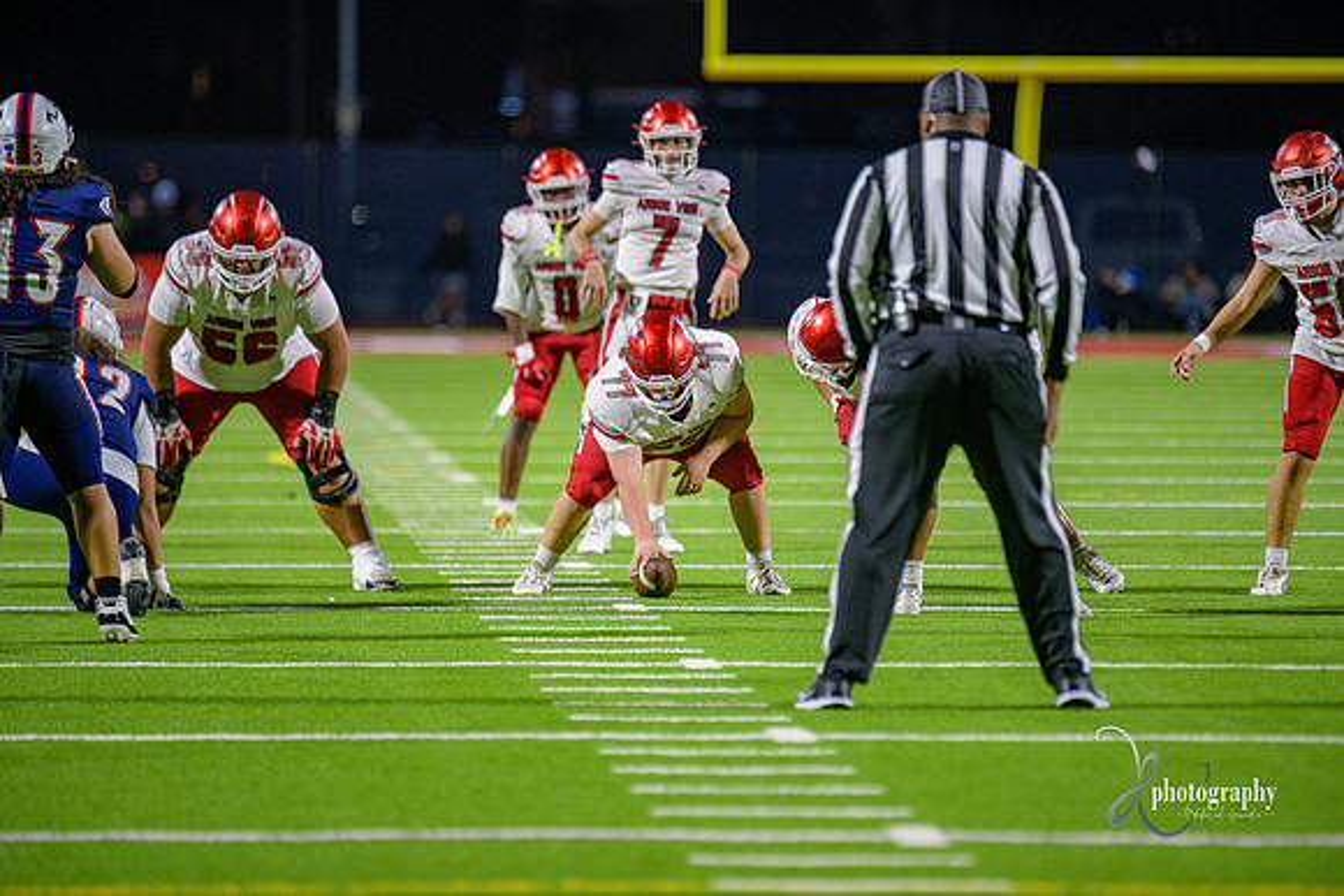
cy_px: 448
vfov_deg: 4.6
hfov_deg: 6.9
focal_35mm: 300
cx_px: 672
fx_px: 11202
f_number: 2.8
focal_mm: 300
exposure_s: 1/250
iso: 2000
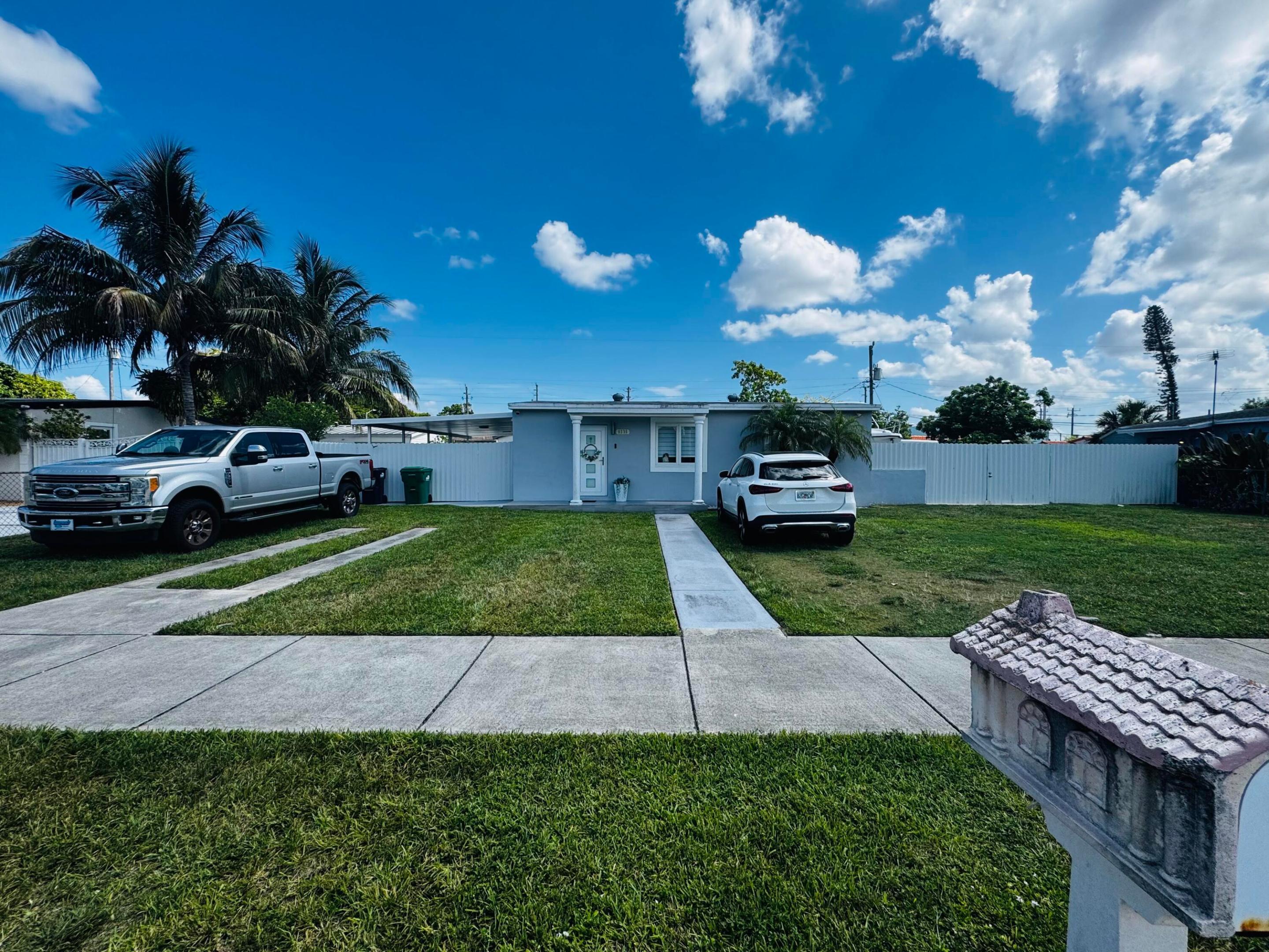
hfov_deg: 102.1
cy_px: 476
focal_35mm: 14
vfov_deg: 85.7
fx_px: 513
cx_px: 634
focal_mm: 2.22
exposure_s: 1/1927
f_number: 2.2
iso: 40
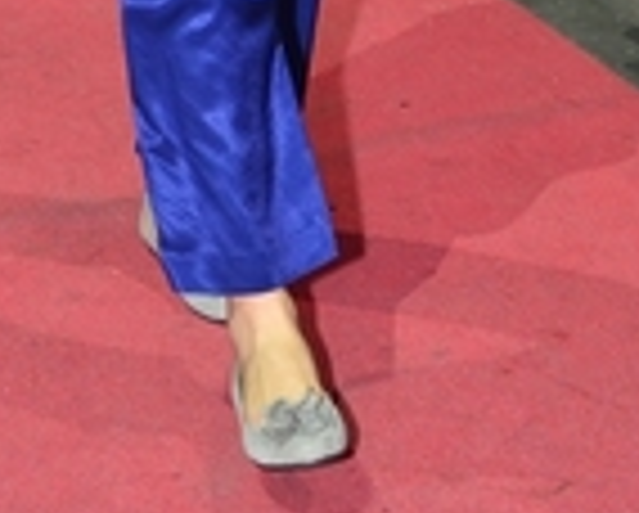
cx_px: 333
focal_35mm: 123
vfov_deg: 11.4
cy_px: -486
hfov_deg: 15.6
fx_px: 2329
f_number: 5.6
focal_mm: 24
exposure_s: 1/125
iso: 800
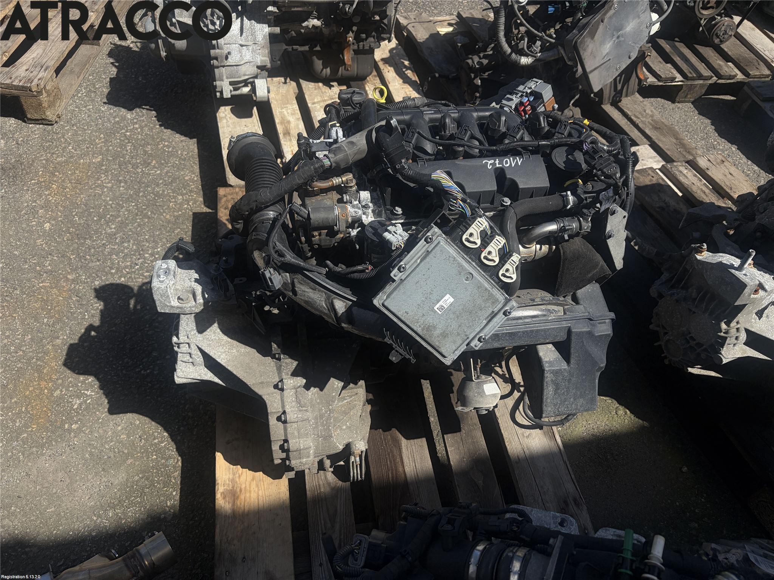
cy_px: 290
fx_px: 581
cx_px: 387
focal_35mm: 26
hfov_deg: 67.3
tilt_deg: -49.1
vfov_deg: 53.1
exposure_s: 1/4608
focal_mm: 5.96
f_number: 1.6
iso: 50
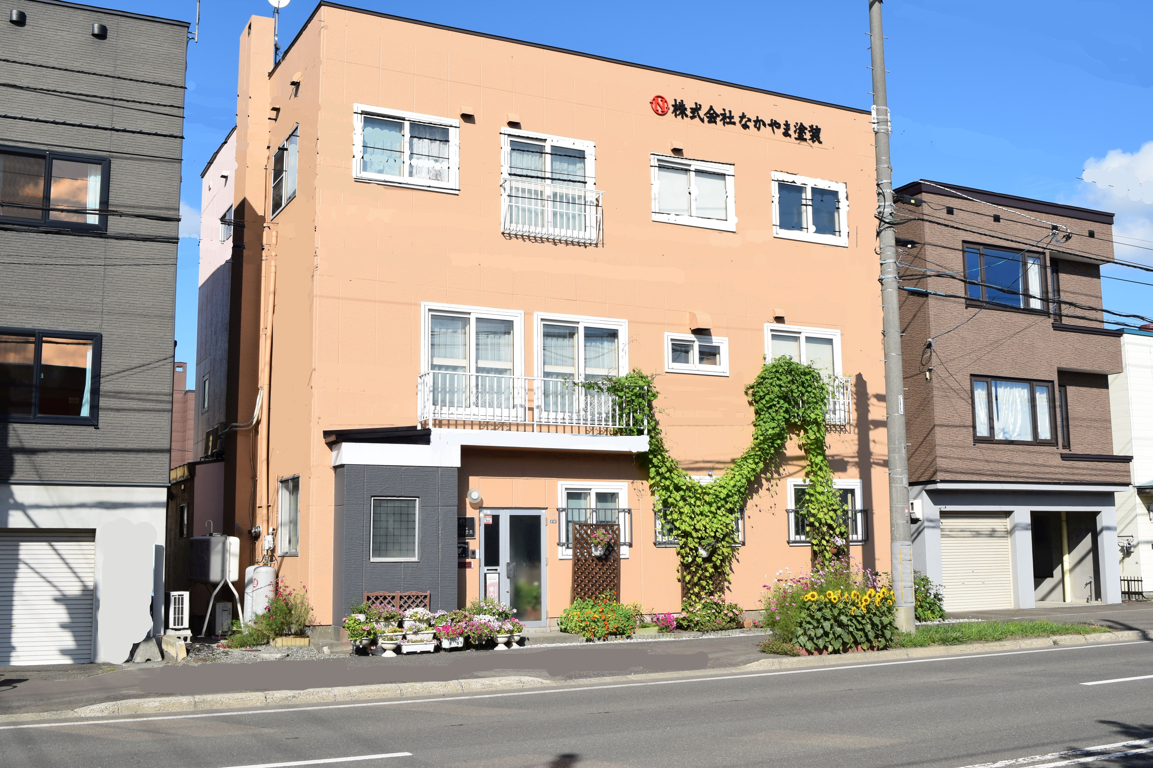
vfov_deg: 35.5
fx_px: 1201
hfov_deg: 51.3
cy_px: 384
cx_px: 576
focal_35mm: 38
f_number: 10
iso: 200
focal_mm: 25
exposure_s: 1/400
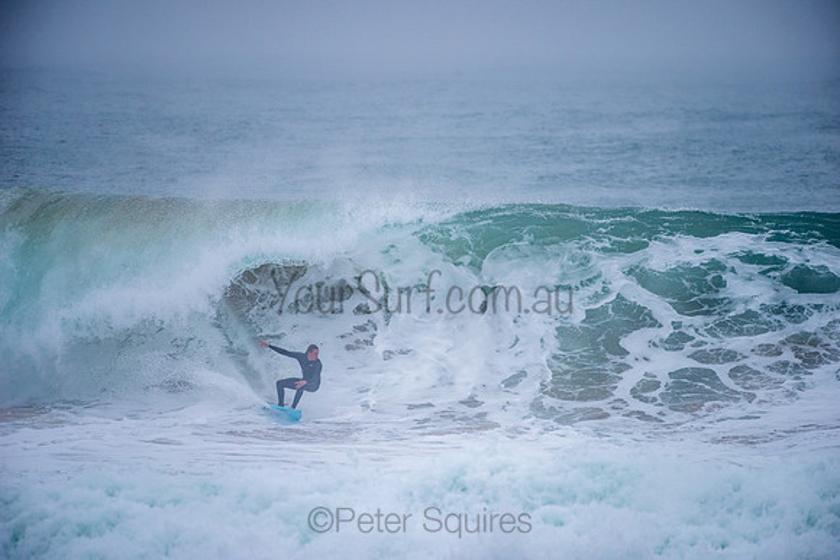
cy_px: 280
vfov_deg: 2.8
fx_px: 11669
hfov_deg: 4.1
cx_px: 420
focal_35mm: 500
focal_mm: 500
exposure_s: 1/1000
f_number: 5.6
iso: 360
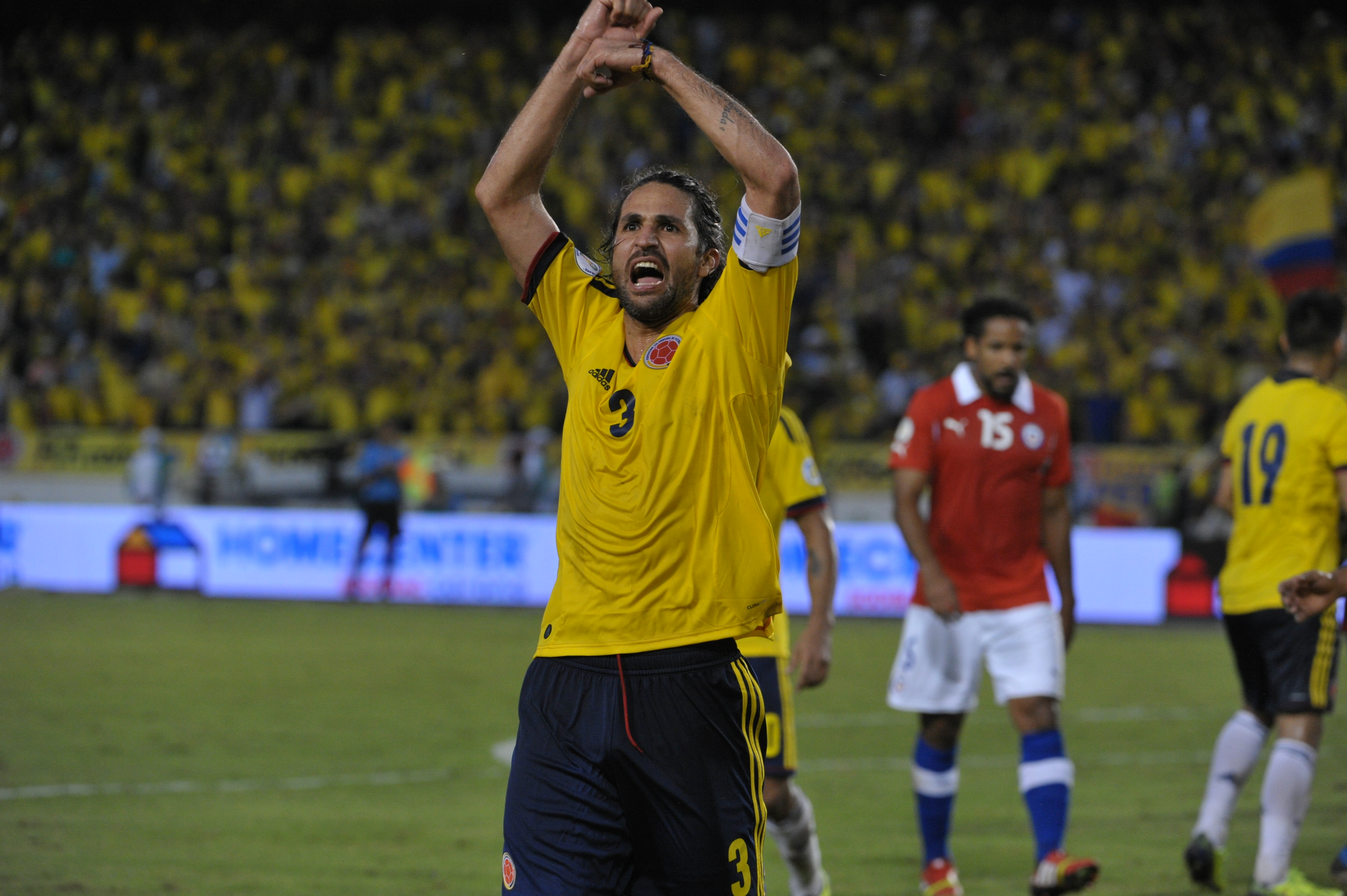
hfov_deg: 8.6
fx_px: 8974
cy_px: 448
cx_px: 674
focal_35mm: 240
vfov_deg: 5.7
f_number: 6.3
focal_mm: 240
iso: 4000
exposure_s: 1/500
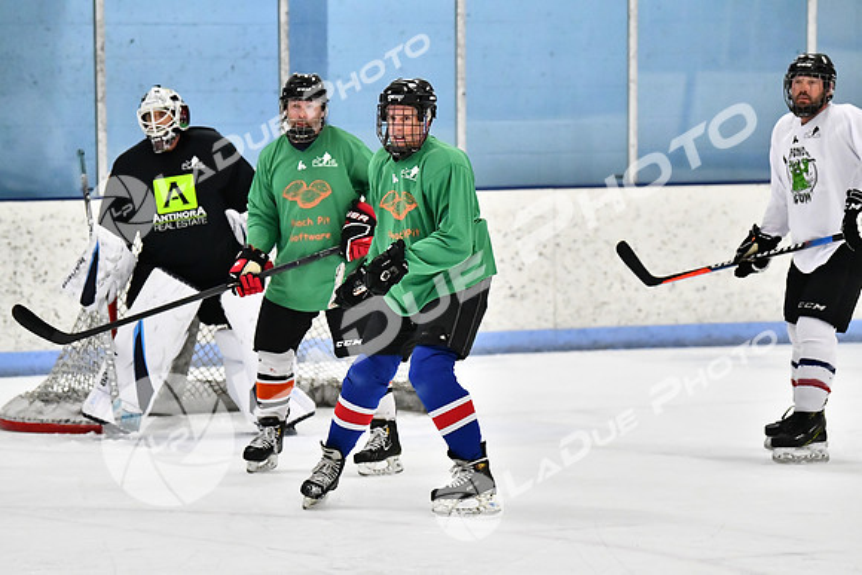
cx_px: 431
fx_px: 4670
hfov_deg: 10.5
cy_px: 288
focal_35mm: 195
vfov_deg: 7.0
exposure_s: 1/1600
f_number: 2.8
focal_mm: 130
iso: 6400
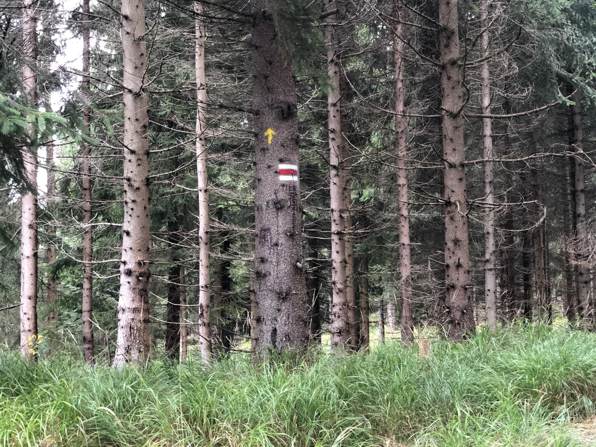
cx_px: 298
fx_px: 895
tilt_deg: +5.4
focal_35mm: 52
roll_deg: +1.5
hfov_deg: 36.8
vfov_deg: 28.0
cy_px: 224
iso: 100
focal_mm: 6
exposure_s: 1/60
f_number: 2.4
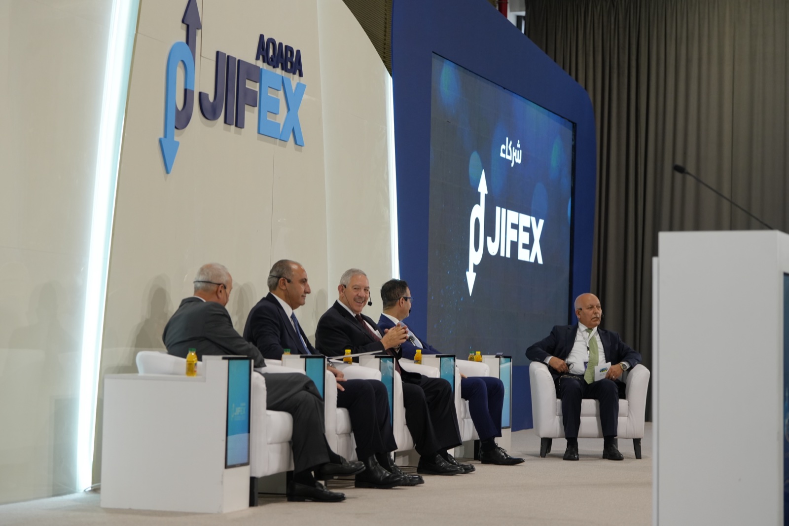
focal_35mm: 85
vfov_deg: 16.1
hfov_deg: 23.9
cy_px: 263
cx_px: 394
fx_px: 1862
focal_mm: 85
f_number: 4
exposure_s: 1/160
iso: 1250
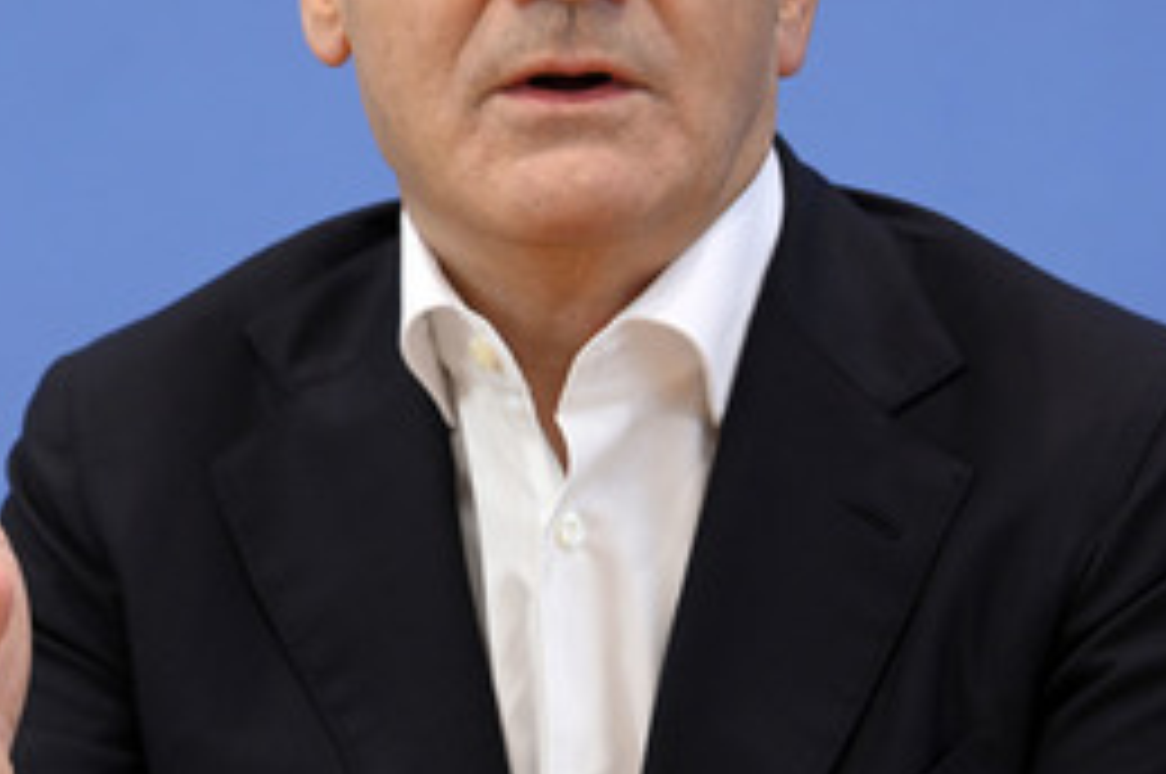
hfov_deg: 9.9
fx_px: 6761
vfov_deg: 6.6
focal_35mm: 209
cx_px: 475
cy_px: 202
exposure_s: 1/500
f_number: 6.3
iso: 3200
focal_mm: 120
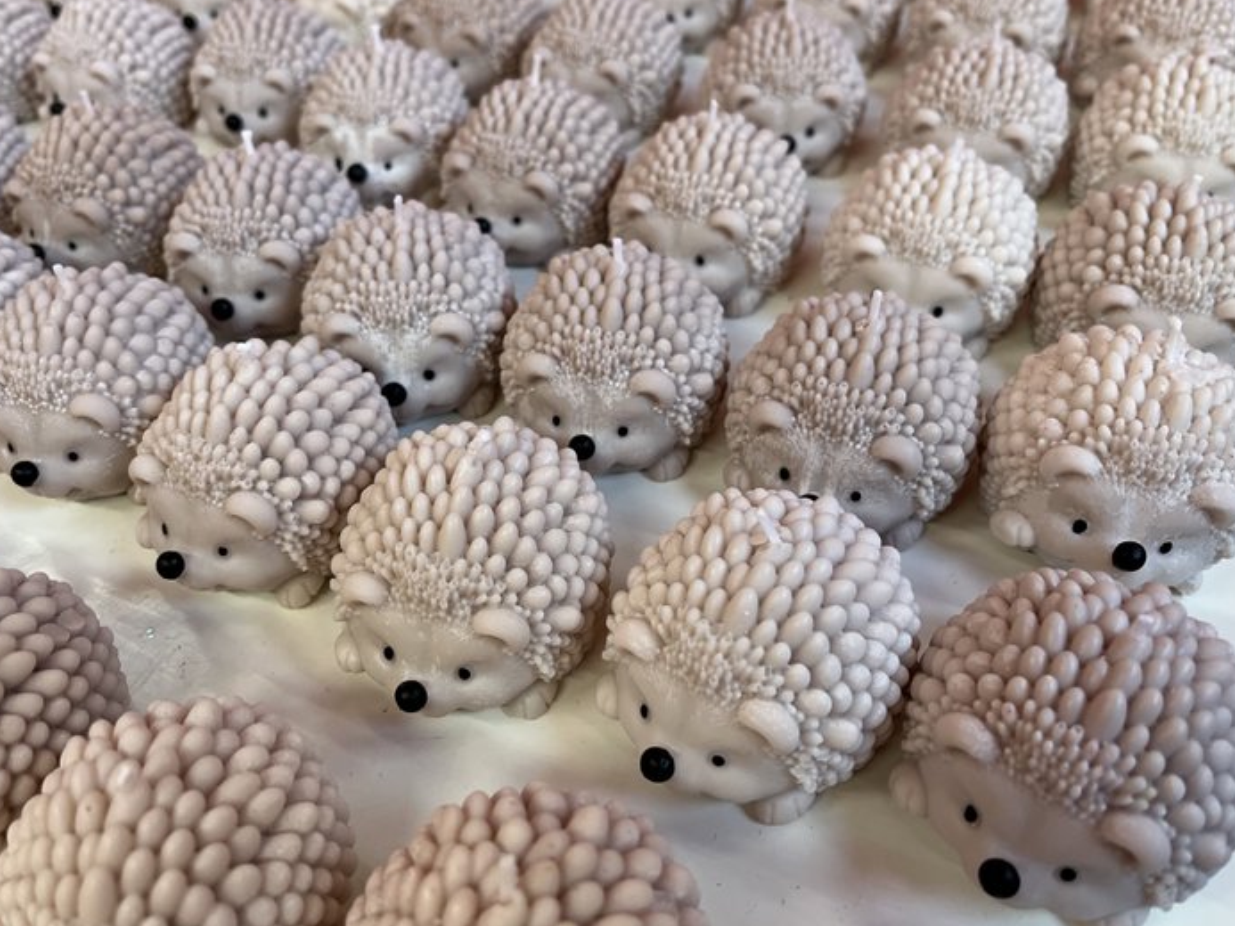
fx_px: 1070
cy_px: 420
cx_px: 545
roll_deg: +3.6
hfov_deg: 59.8
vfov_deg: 46.8
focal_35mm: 30
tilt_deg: -41.8
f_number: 1.6
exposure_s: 1/100
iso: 125
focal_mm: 5.1
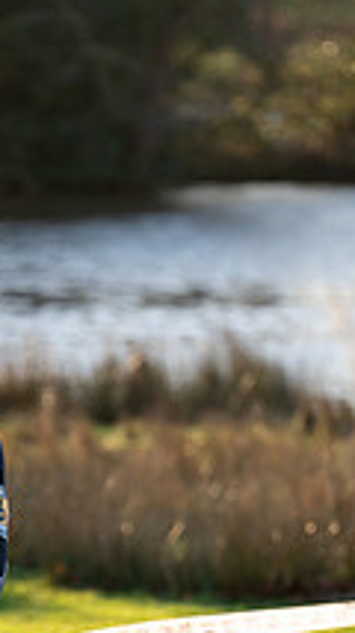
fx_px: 8756
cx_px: 38
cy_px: 566
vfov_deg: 4.1
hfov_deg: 2.3
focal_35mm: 522
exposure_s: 1/1000
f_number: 2.8
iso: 250
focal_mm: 173
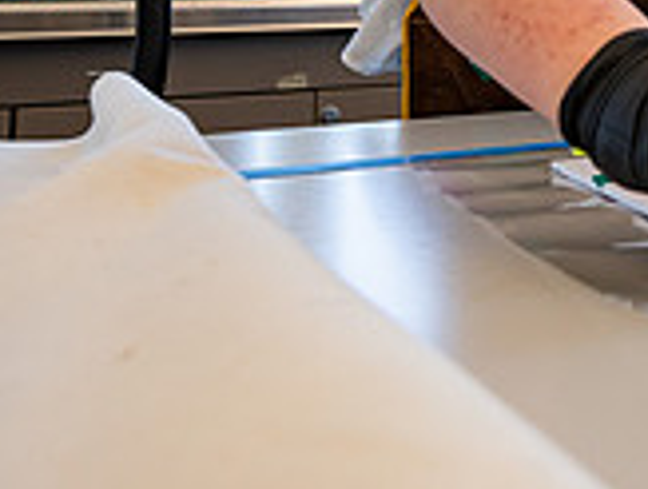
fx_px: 1088
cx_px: 735
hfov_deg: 29.5
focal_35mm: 58
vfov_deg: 23.1
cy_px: -107
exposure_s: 1/250
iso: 500
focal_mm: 17
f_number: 4
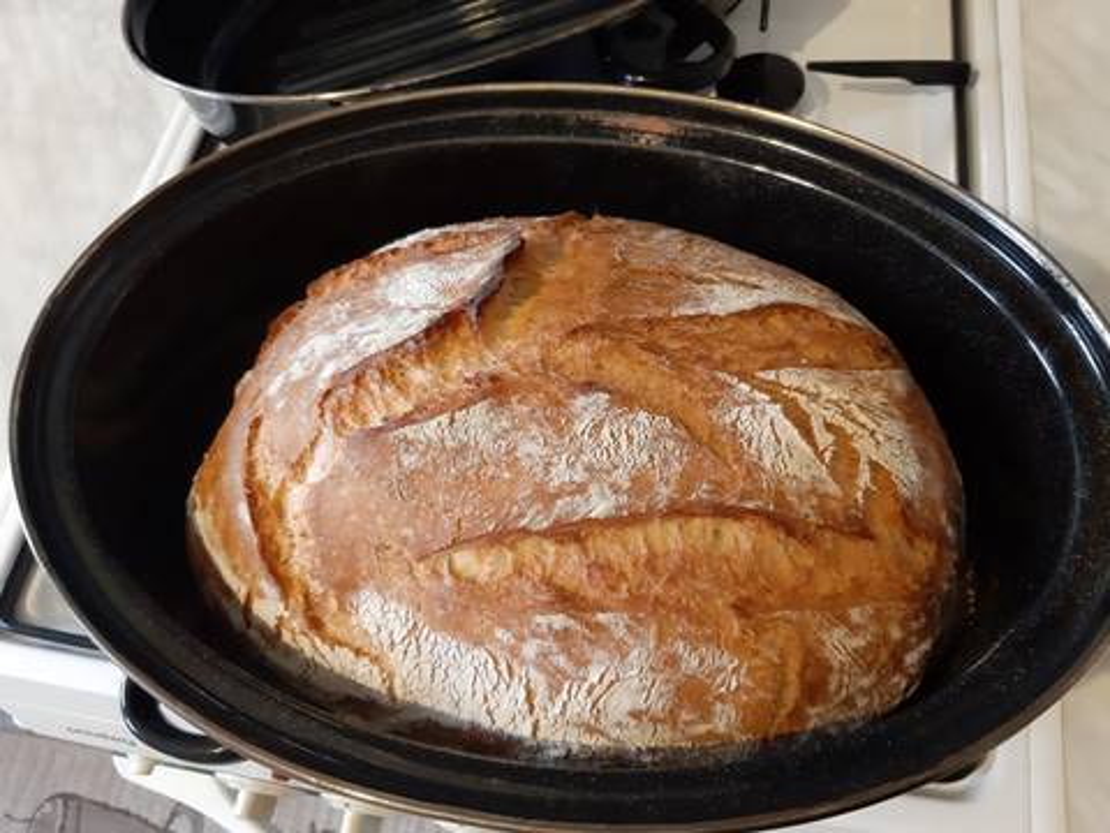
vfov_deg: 51.4
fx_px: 866
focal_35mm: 27
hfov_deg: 65.3
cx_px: 555
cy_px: 416
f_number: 1.7
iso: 500
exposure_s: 1/25
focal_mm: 3.93
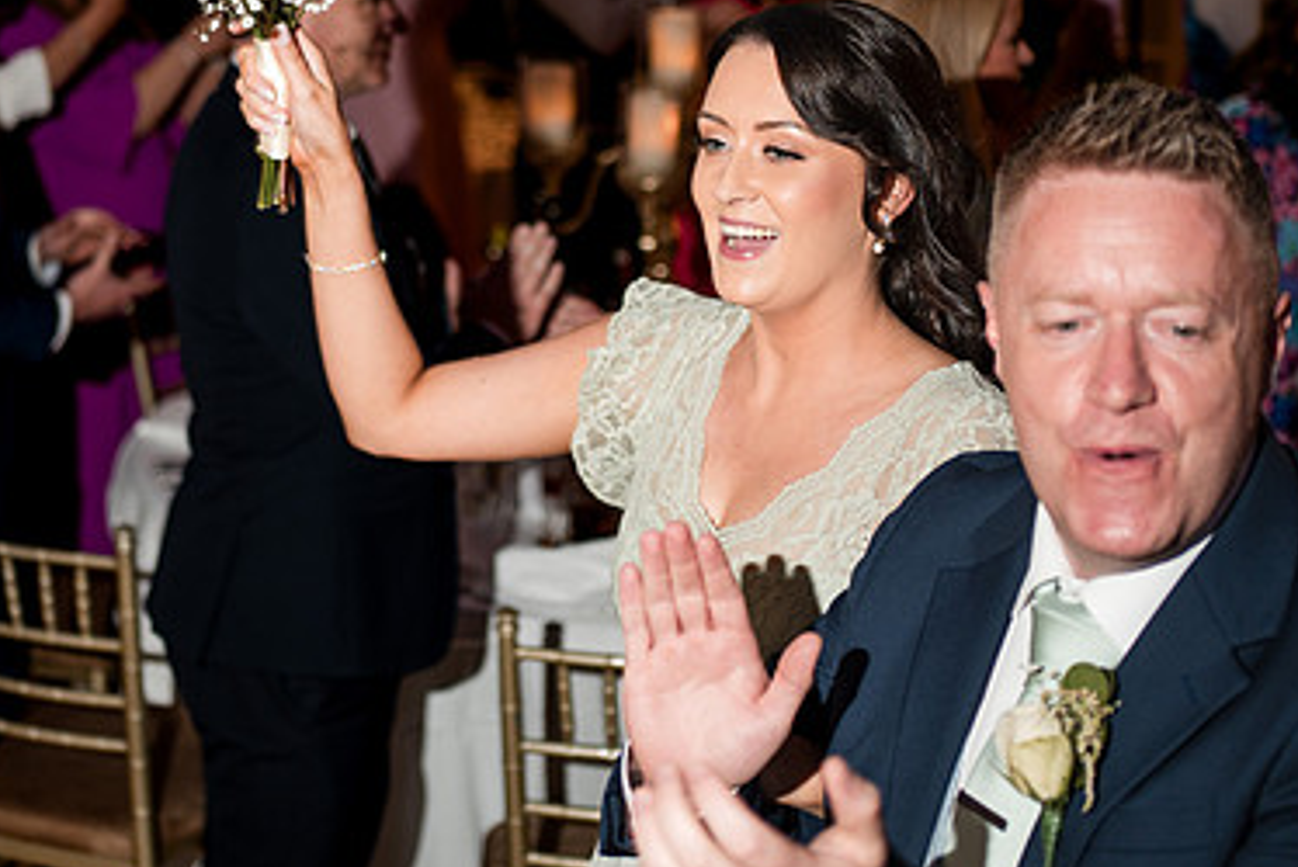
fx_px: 2345
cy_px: 233
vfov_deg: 20.8
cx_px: 515
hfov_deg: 30.8
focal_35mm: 65
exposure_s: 1/200
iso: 200
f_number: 1.8
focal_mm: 35
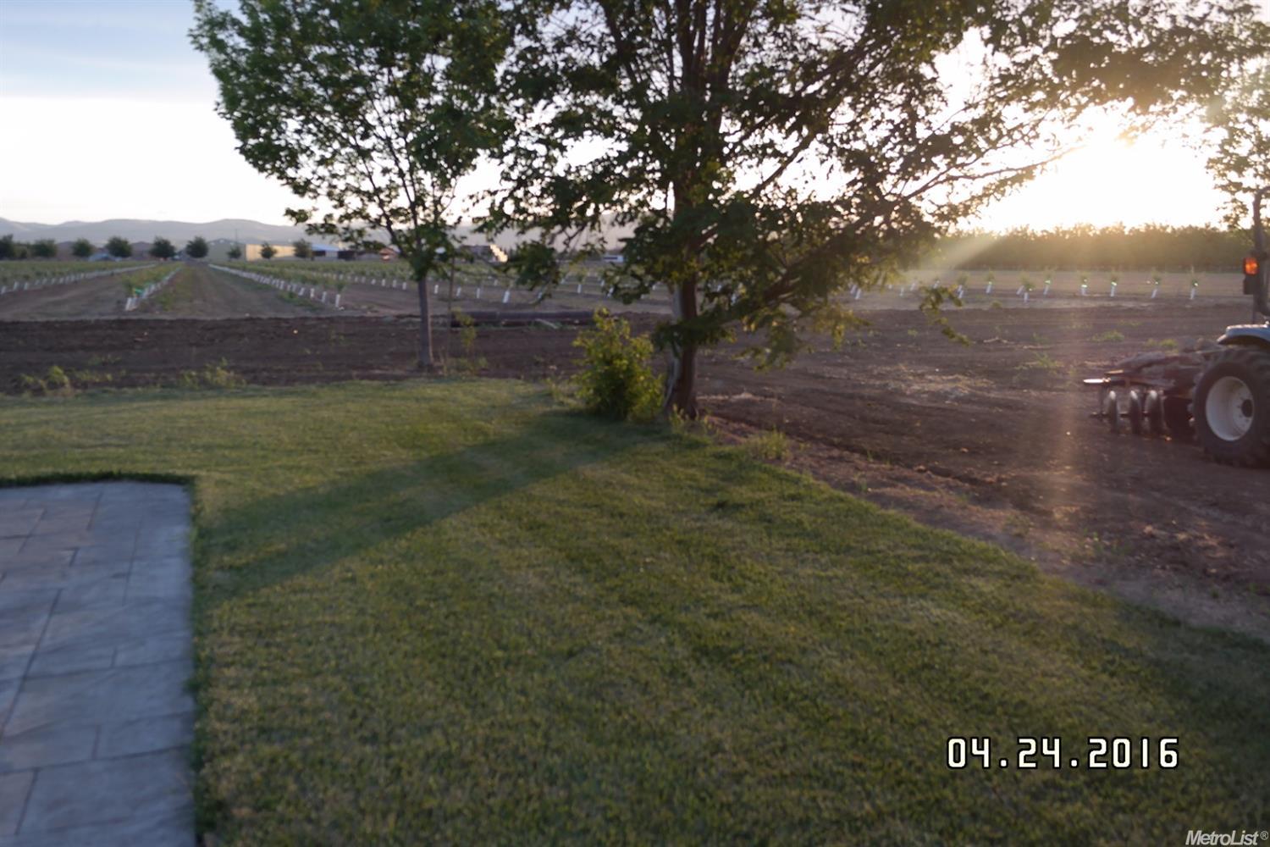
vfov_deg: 43.6
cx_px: 635
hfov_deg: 61.9
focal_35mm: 30
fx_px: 1058
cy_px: 424
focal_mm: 20
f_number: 4
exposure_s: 1/100
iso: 100
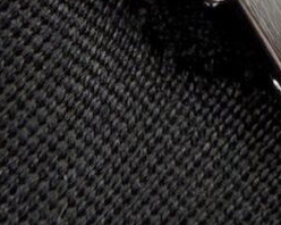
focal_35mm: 242
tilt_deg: -30.5
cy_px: -480
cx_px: 214
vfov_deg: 5.9
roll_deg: +3.3
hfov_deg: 8.0
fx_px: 2011
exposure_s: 1/174
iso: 40
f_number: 2.2
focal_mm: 2.22
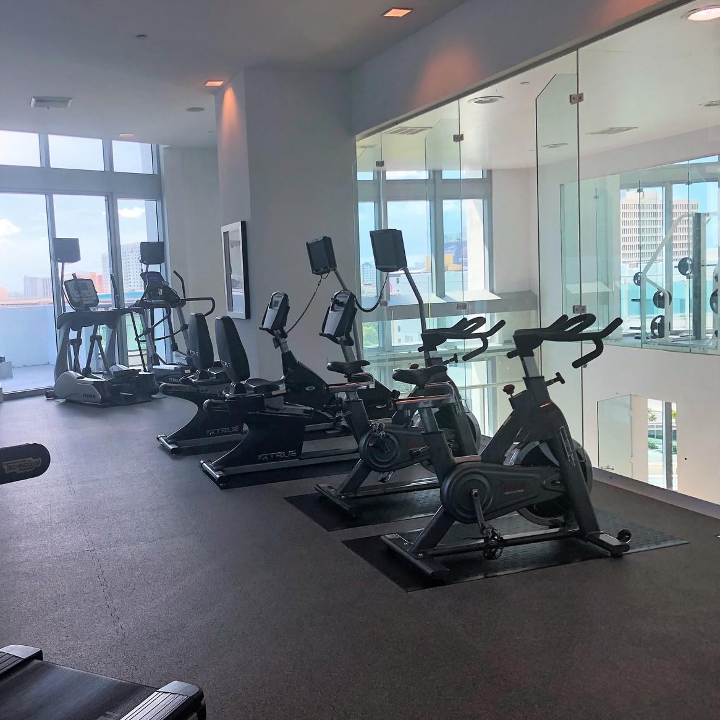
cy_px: 356
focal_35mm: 34
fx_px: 800
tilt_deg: -3.2
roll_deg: +2.6
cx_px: 260
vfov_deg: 48.4
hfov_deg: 47.9
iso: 20
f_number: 1.8
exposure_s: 1/248
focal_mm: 3.99
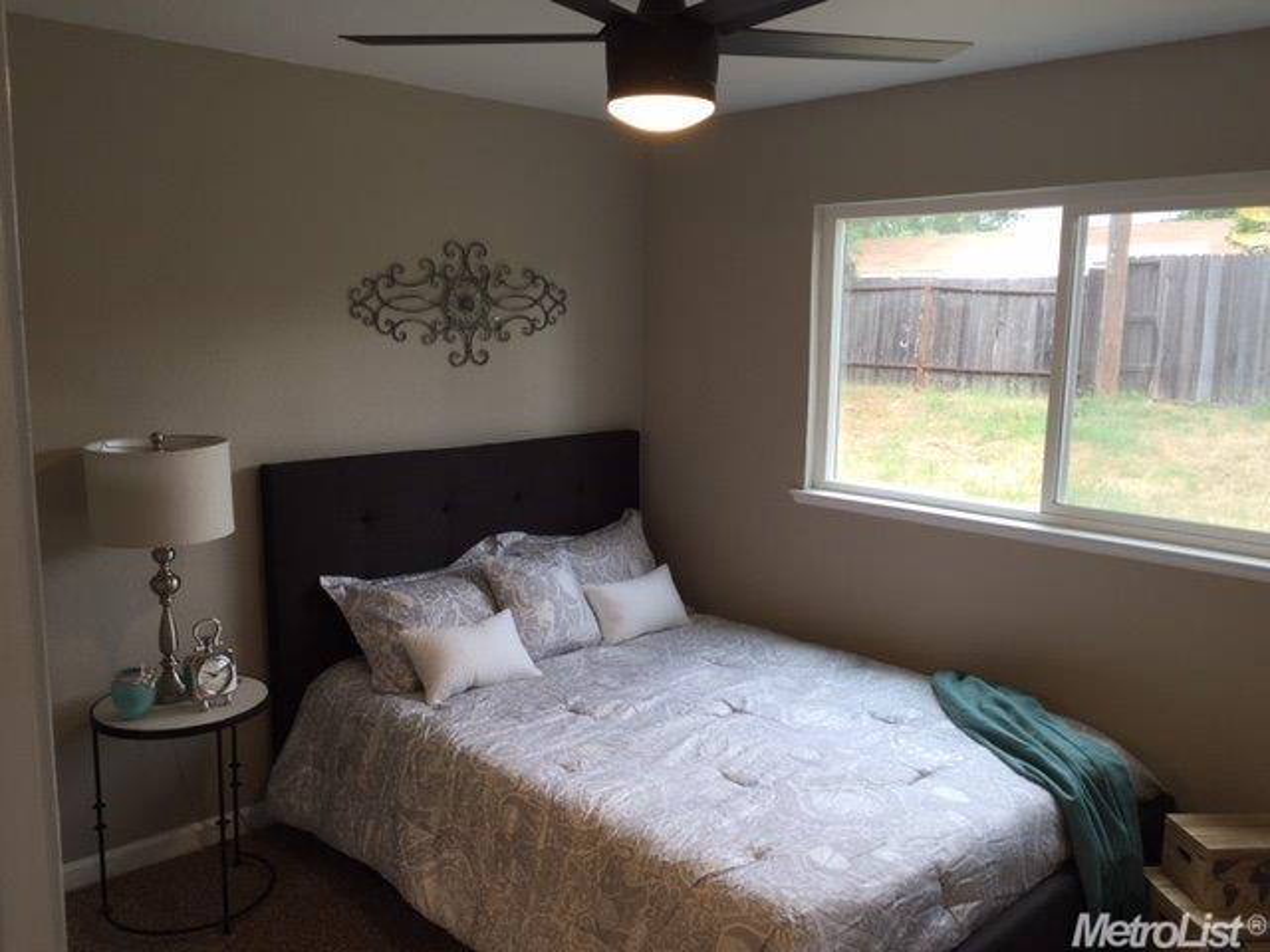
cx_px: 635
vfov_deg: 48.2
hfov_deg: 61.7
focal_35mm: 29
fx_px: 1064
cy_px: 476
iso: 32
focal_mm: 4.15
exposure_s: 1/60
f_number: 2.2
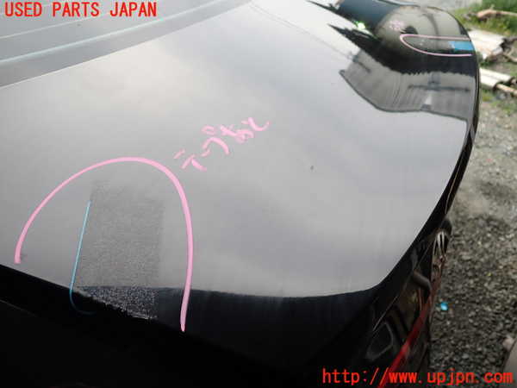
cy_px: 194
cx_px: 258
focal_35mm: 30
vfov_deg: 46.8
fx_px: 448
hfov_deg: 60.0
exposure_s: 1/200
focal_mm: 5.4
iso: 100
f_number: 2.3
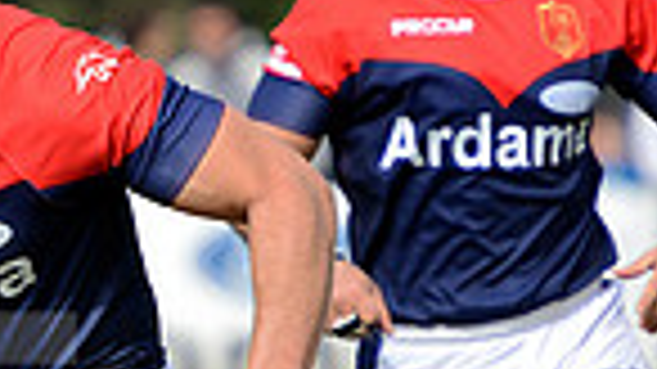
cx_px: -297
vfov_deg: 1.1
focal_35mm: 1082
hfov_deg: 2.0
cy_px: 448
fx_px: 18843
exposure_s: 1/1250
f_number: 4
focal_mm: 260
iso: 400
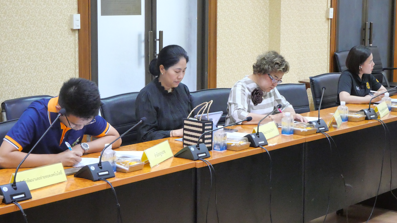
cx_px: 197
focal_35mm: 72
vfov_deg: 16.8
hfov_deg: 29.4
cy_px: 95
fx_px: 758
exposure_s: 1/40
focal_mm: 33
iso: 6400
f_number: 5.6
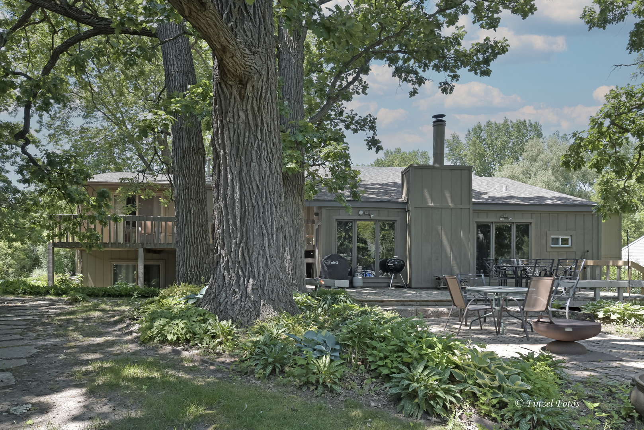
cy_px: 215
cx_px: 322
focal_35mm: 25
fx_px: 447
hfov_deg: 71.5
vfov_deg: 51.3
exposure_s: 1/60
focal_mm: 25
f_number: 11
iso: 200
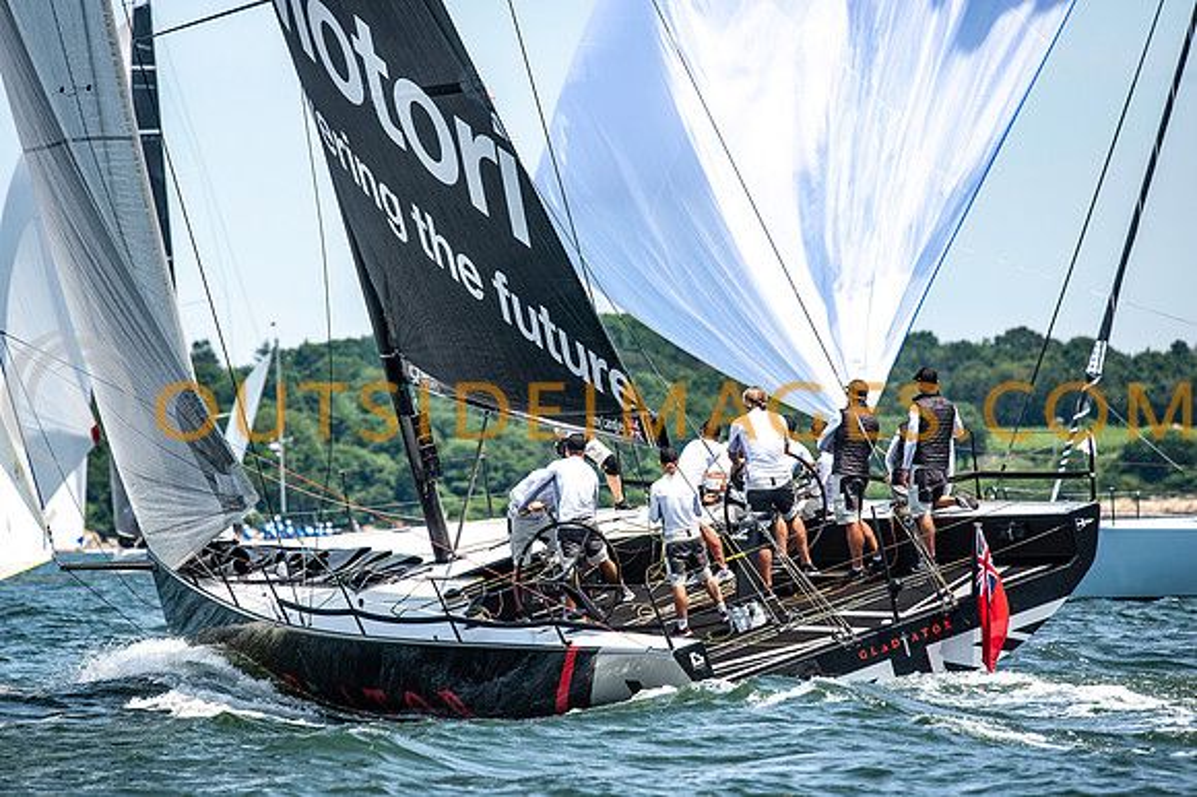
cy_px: 398
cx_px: 598
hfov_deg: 6.9
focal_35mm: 300
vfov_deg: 4.6
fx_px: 9969
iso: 250
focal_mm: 300
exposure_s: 1/1250
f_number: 5.6
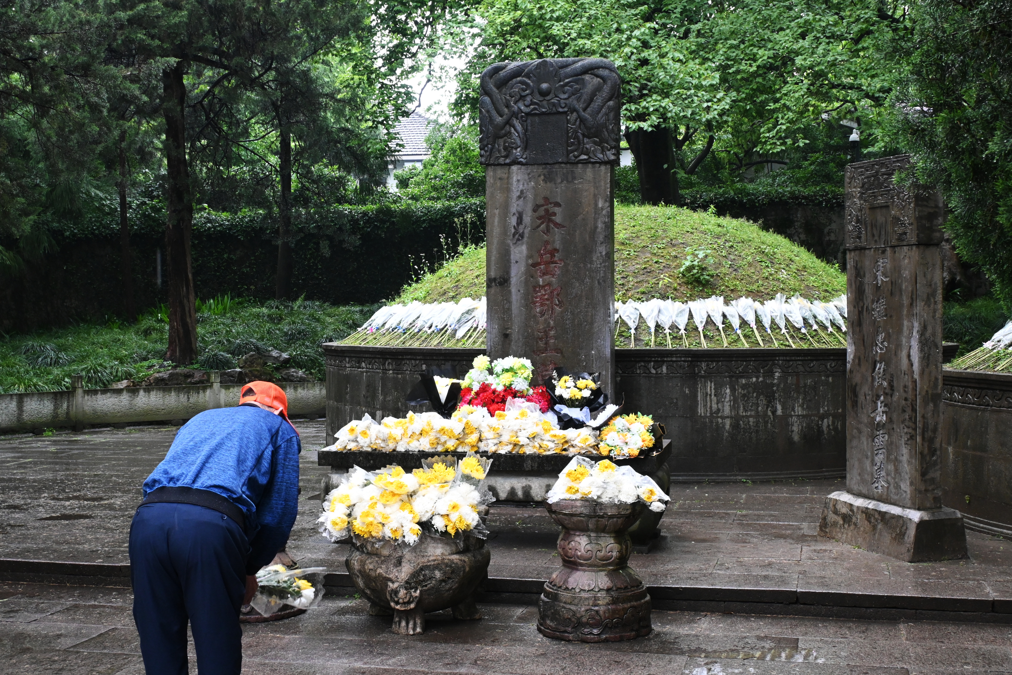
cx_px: 506
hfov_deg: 43.0
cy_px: 338
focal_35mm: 46
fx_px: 1286
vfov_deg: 29.4
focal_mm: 30.5
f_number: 8
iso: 2000
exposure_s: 1/250
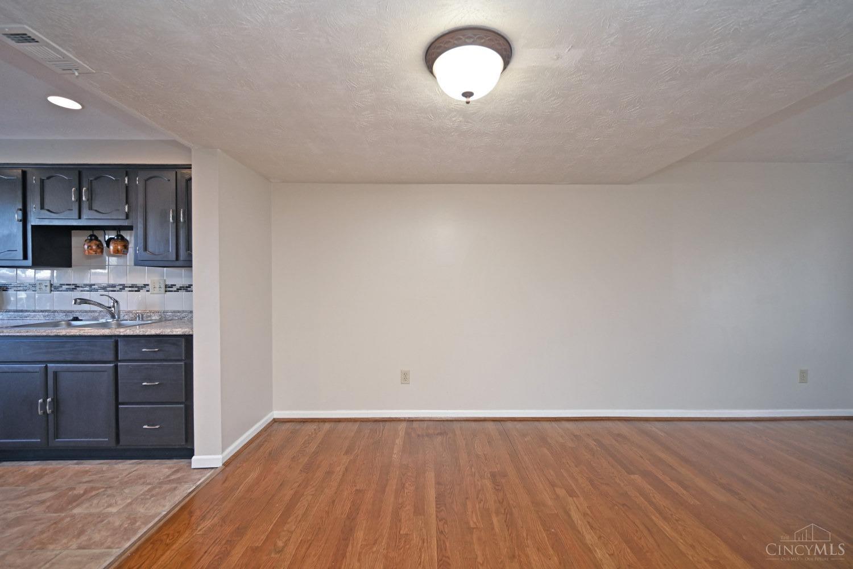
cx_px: 426
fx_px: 332
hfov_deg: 104.3
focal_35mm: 14
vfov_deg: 81.2
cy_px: 284
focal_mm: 14
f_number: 4
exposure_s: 1/60
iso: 400
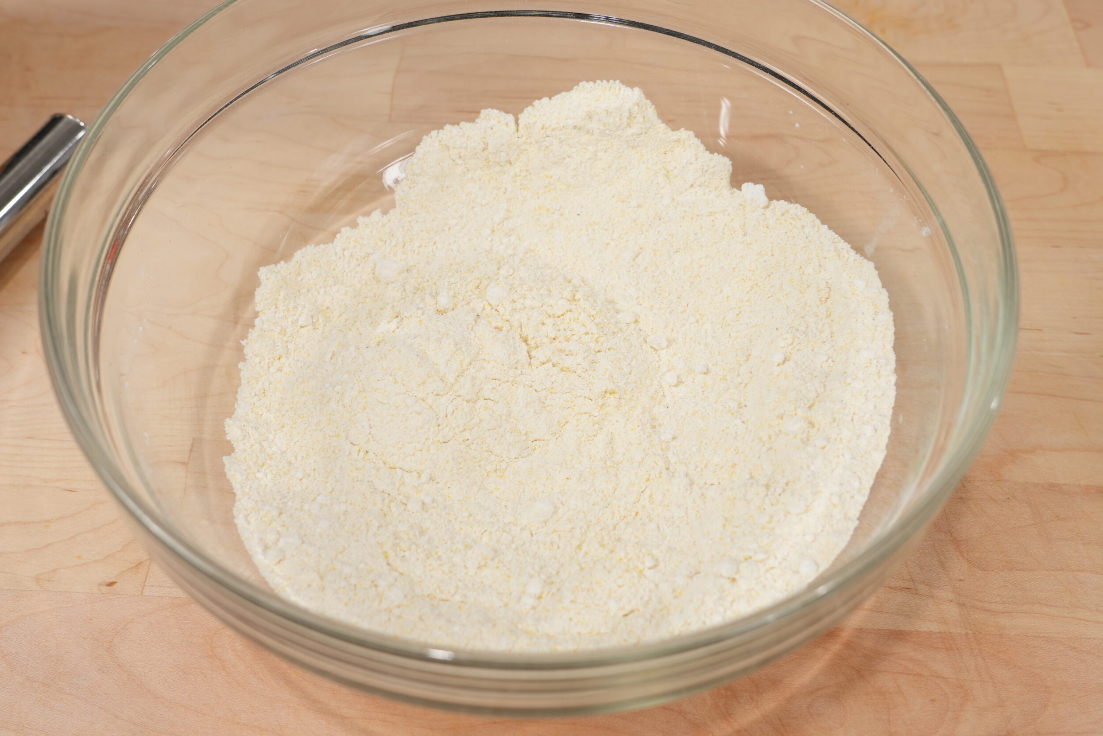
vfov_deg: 35.9
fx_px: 1134
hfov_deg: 51.9
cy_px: 366
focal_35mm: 37
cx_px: 555
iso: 320
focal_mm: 24
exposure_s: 1/100
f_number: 4.5
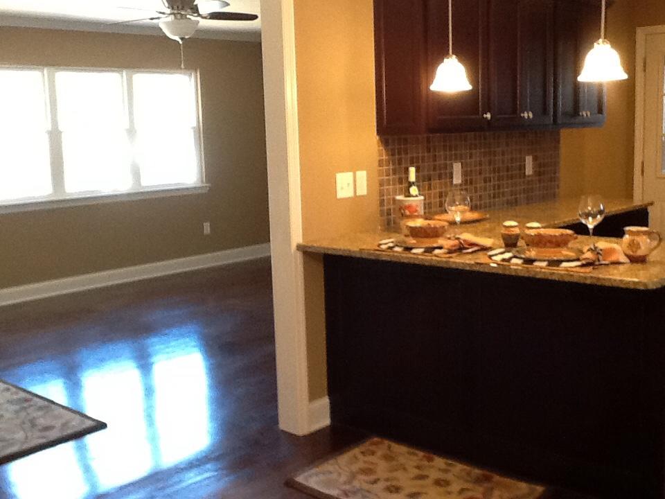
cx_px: 332
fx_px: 845
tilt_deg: -9.6
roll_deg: +2.8
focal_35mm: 44
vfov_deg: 32.9
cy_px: 250
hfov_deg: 42.9
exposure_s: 1/30
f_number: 2.4
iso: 160
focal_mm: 2.03
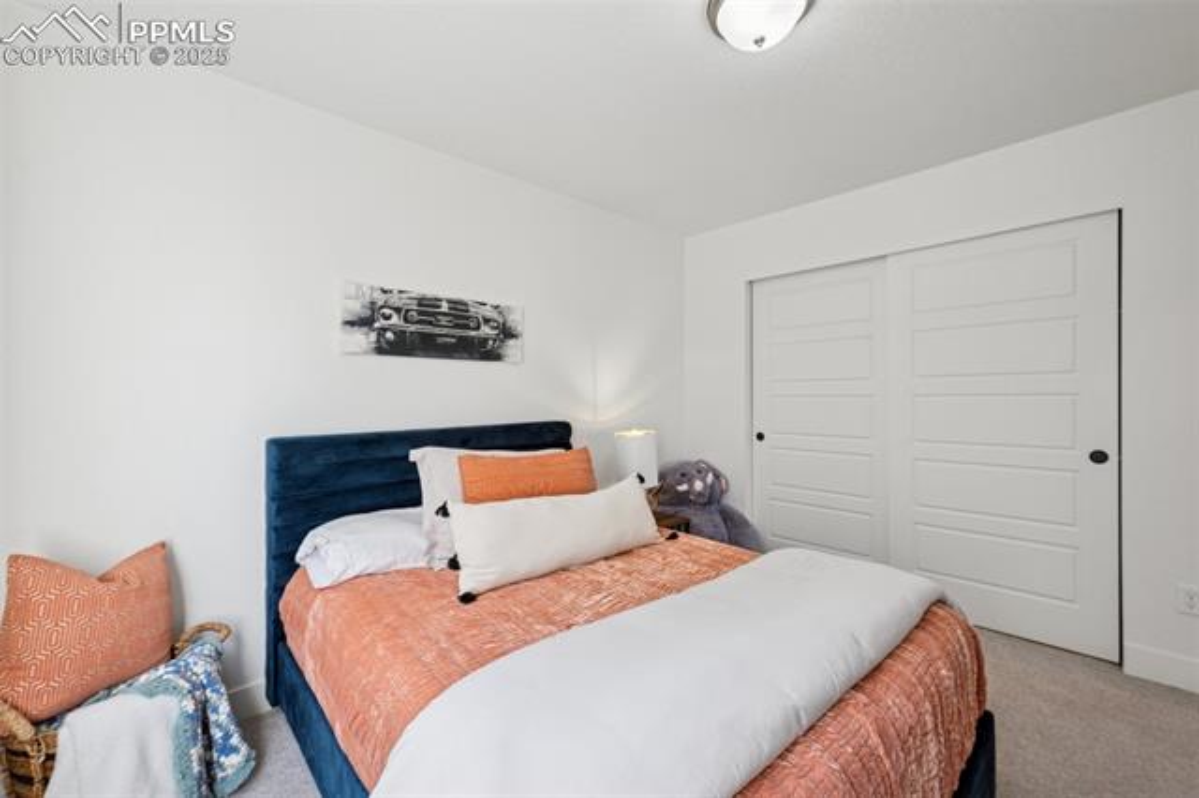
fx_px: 499
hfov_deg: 100.4
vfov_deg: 77.3
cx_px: 600
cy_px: 399
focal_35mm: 15
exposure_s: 1/3
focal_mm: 15
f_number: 11
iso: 100
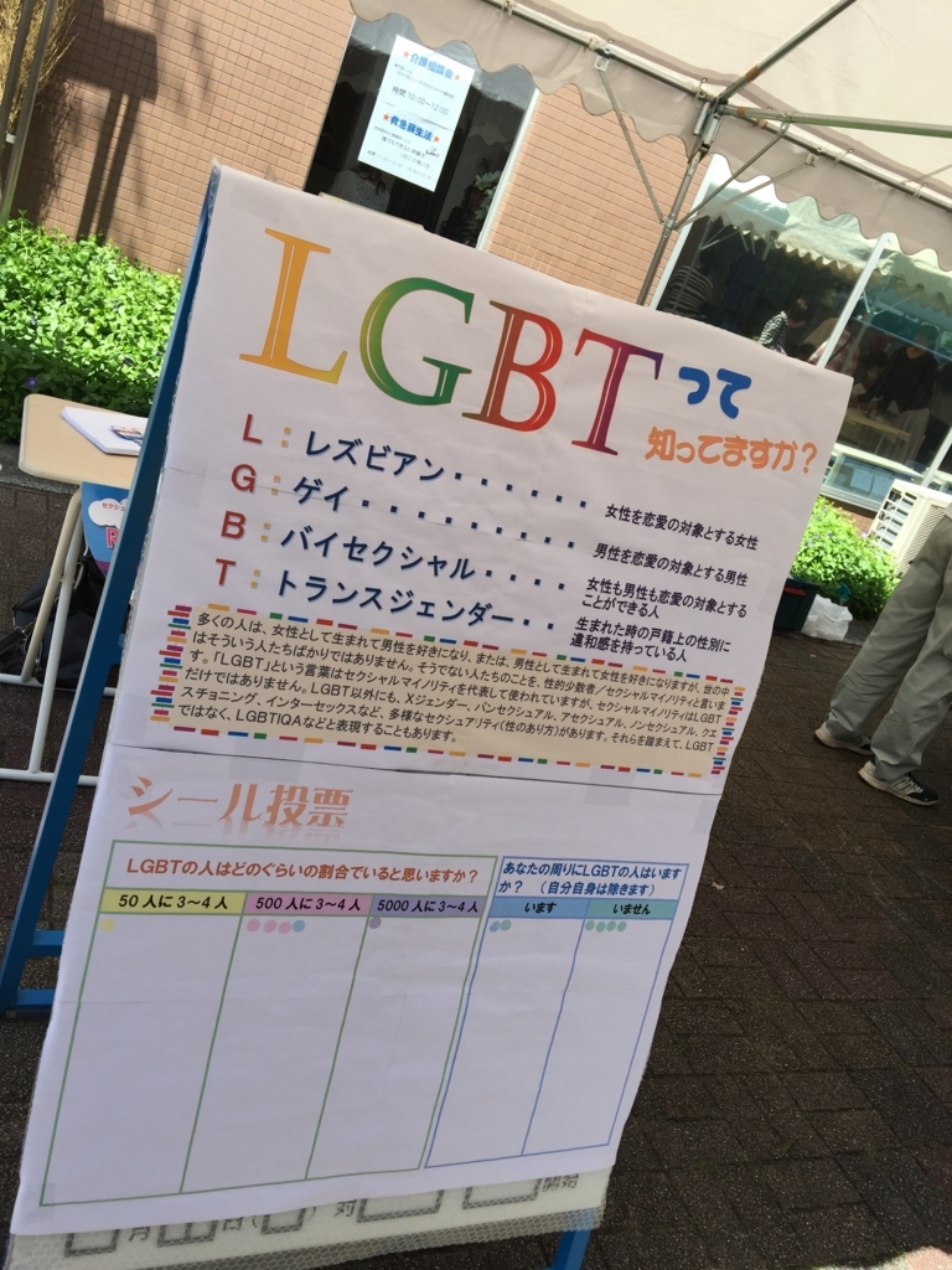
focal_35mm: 29
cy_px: 635
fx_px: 1063
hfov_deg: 48.2
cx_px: 476
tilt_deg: -19.3
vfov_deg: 61.7
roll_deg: -22.3
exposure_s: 1/775
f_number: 2.2
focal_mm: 4.15
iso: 32
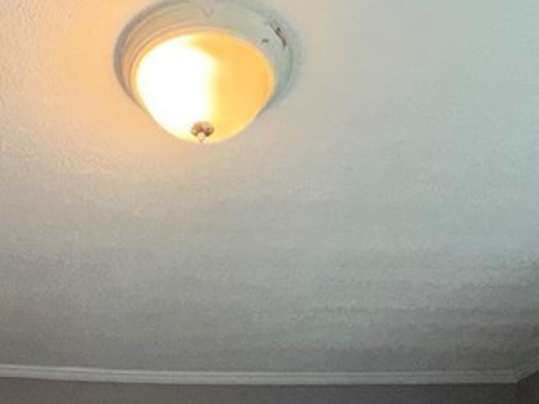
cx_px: 155
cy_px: 613
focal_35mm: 48
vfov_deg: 23.7
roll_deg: +0.0
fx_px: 747
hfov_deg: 38.9
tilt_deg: -1.2
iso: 200
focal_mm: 2.22
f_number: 2.2
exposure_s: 1/60
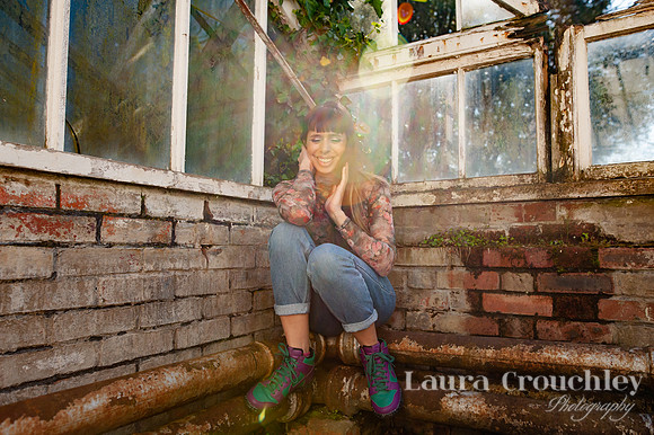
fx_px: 446
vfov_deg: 52.0
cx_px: 331
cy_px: 217
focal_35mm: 25
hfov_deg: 72.5
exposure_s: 1/1600
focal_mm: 24
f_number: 3.5
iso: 320
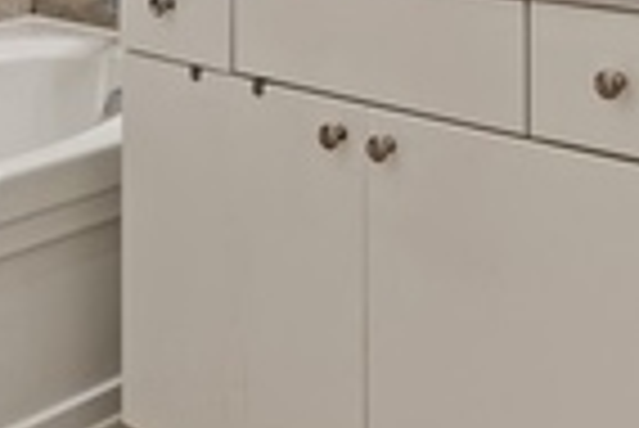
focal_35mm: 72
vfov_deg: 16.8
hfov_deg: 27.9
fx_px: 1279
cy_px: -259
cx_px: 410
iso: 200
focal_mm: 16
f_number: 7.1
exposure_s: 1/2.5
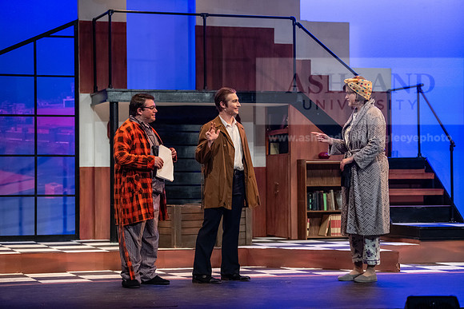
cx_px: 232
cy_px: 154
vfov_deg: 14.4
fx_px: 1225
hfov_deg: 21.5
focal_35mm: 95
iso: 3200
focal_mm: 95
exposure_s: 1/200
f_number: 3.2
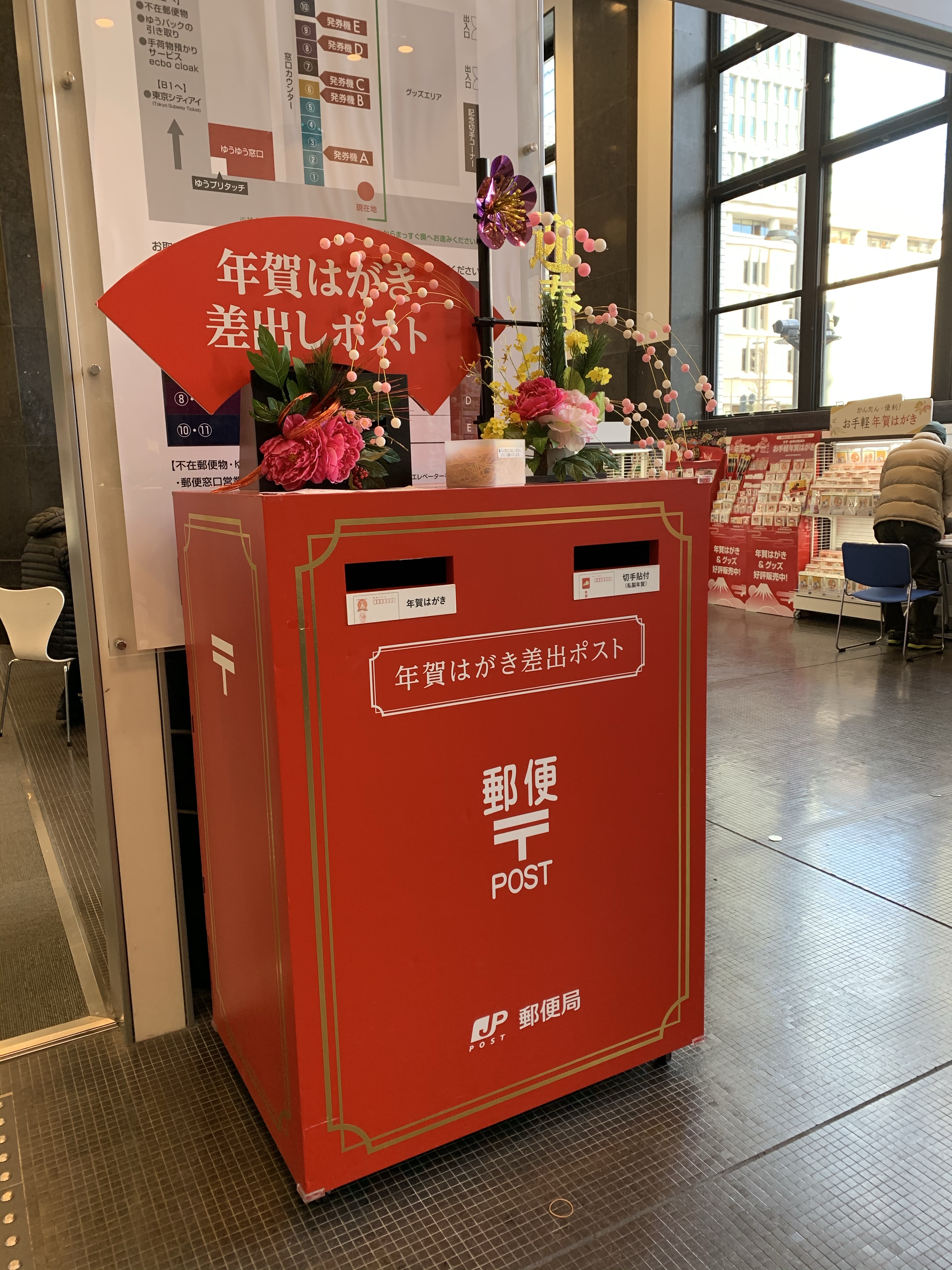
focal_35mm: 26
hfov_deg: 53.1
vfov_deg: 67.3
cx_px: 476
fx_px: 953
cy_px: 635
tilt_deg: -10.5
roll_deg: +1.4
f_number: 1.8
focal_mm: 4.25
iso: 100
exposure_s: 1/74
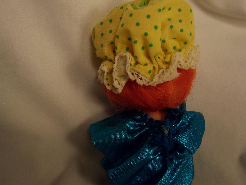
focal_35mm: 37
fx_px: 263
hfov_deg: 50.1
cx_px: 123
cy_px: 92
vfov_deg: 38.7
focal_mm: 5.6
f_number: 2.8
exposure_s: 1/350
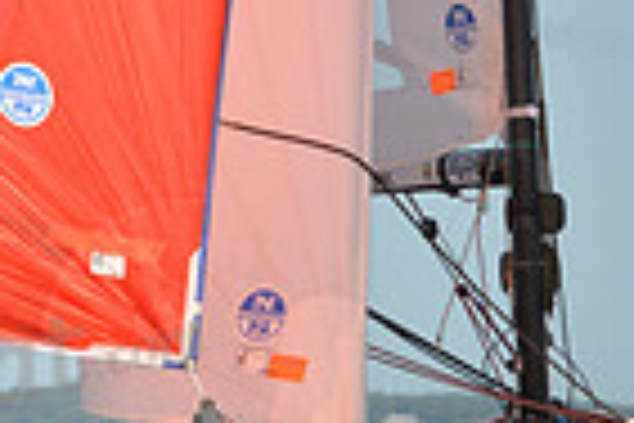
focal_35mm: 513
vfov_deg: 2.7
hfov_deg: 4.0
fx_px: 9034
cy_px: 574
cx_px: 441
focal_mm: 125
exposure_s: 1/1600
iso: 400
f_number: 9
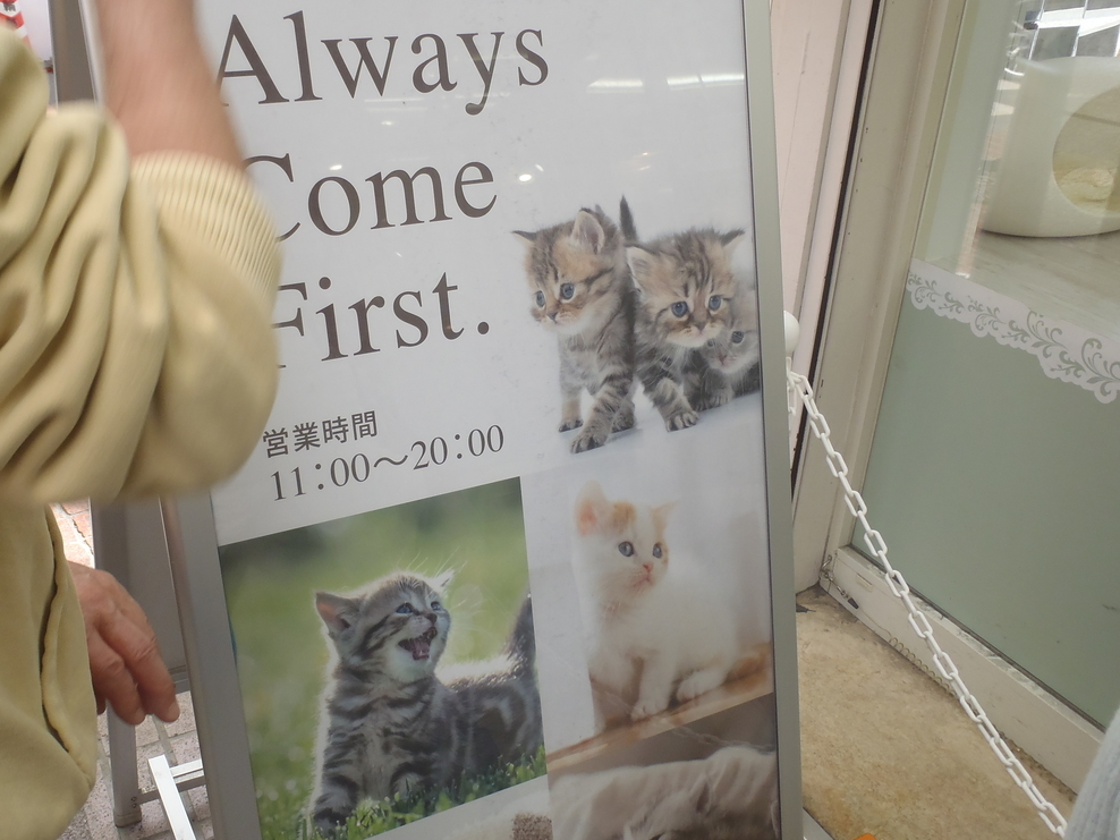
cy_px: 425
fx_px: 1100
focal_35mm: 34
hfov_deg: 53.7
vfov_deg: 41.8
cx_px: 461
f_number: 3.9
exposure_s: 1/60
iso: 100
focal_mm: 5
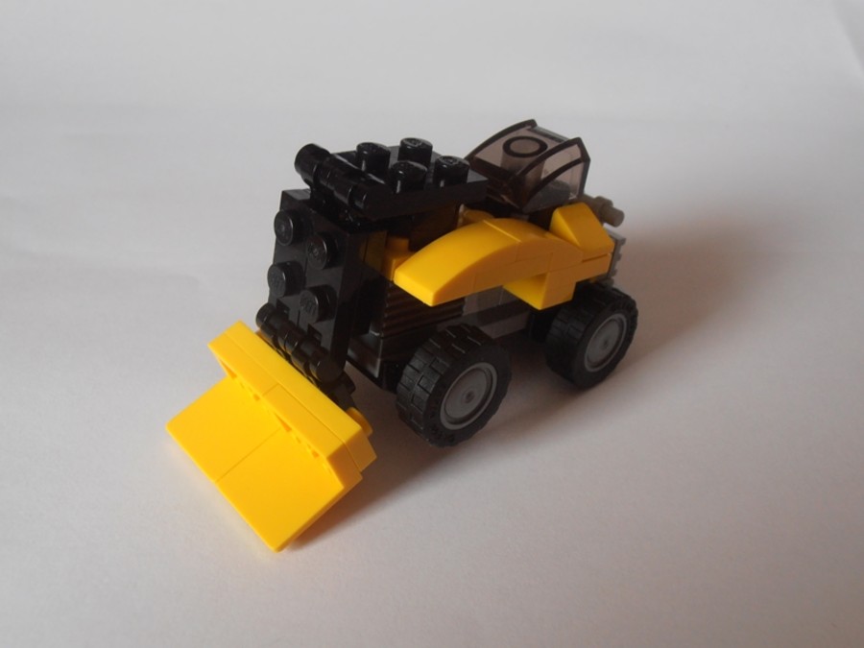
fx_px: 924
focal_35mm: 37
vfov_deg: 38.7
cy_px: 324
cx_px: 432
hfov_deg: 50.1
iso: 125
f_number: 3.9
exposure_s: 1/20
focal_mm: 6.61
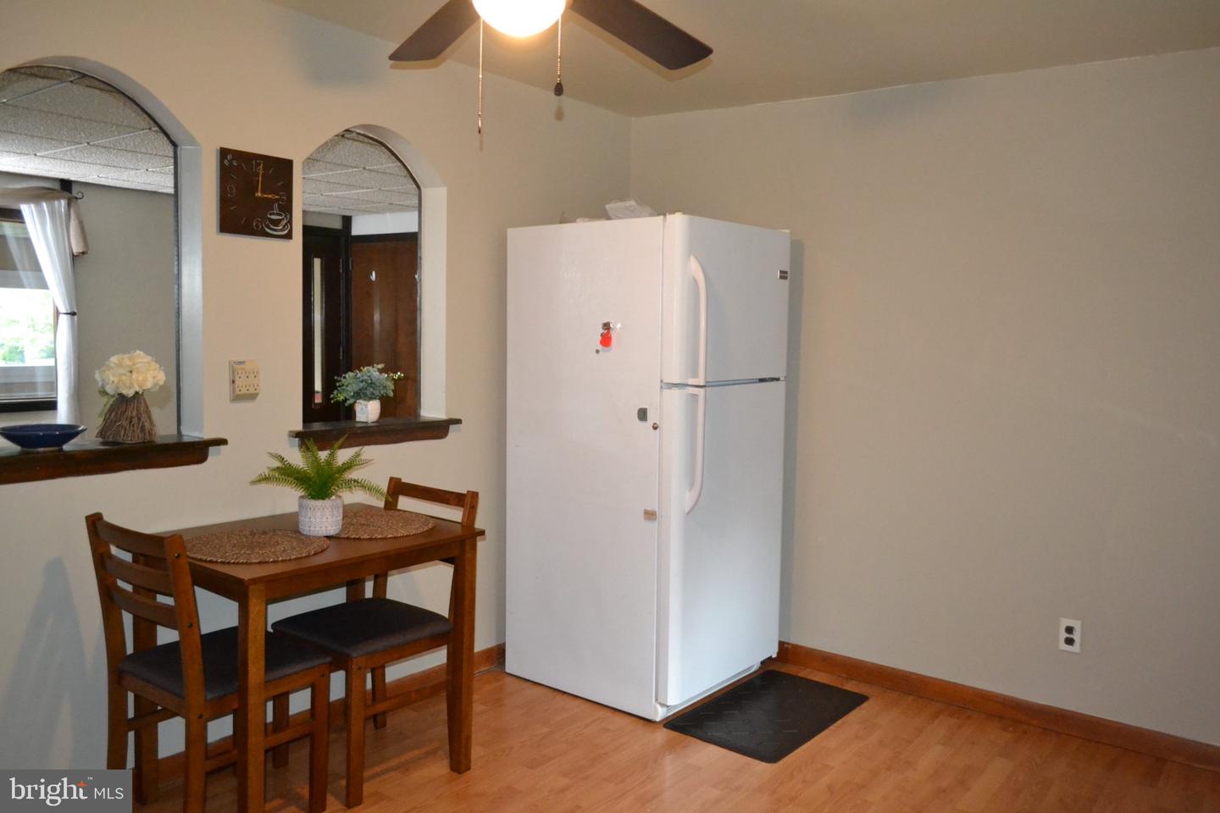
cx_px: 610
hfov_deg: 67.4
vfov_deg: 47.9
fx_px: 915
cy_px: 406
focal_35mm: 27
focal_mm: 18
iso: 3200
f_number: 3.5
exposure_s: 1/60
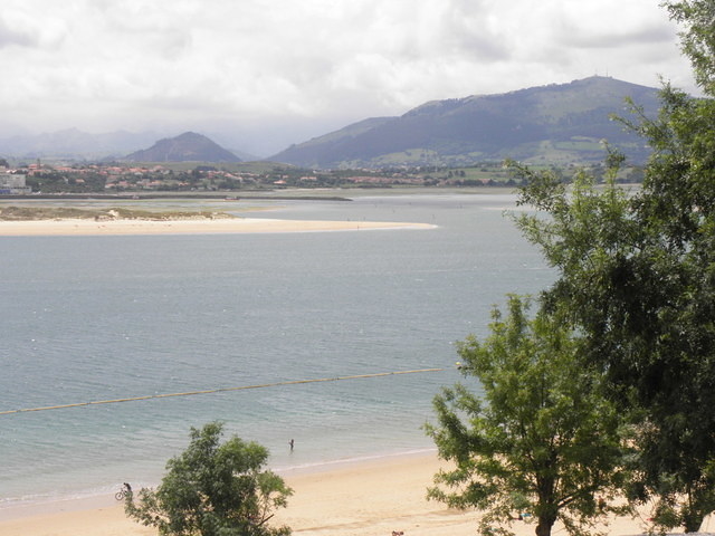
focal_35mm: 80
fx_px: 1652
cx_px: 358
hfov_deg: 24.4
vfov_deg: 18.4
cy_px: 268
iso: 100
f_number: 8
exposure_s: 1/320
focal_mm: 14.25
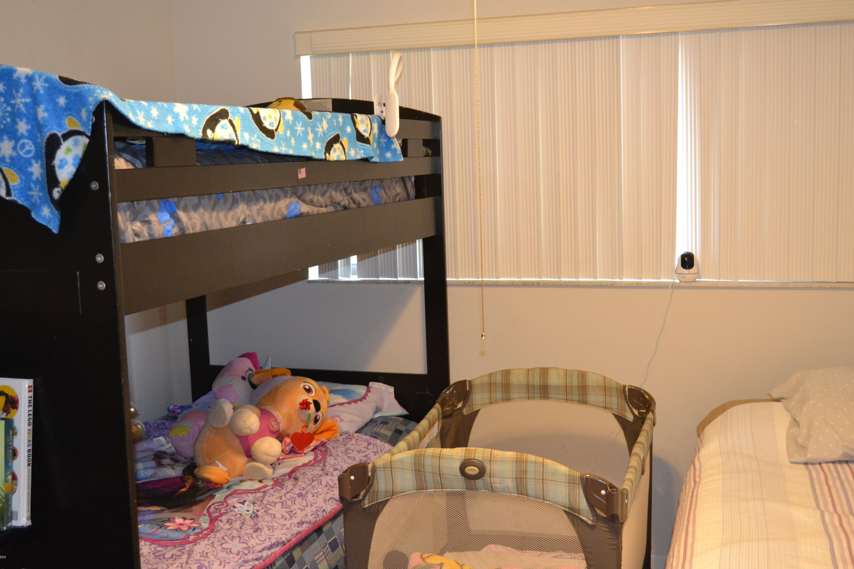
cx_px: 414
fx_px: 972
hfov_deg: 47.4
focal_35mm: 41
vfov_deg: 32.6
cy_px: 277
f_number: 4.2
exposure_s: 1/60
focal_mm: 26
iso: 1600
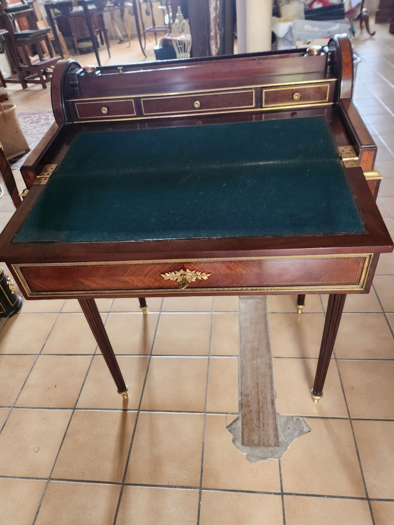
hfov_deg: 56.8
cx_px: 197
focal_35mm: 24
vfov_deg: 71.6
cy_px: 262
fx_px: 364
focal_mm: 5
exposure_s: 1/60
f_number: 1.8
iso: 640
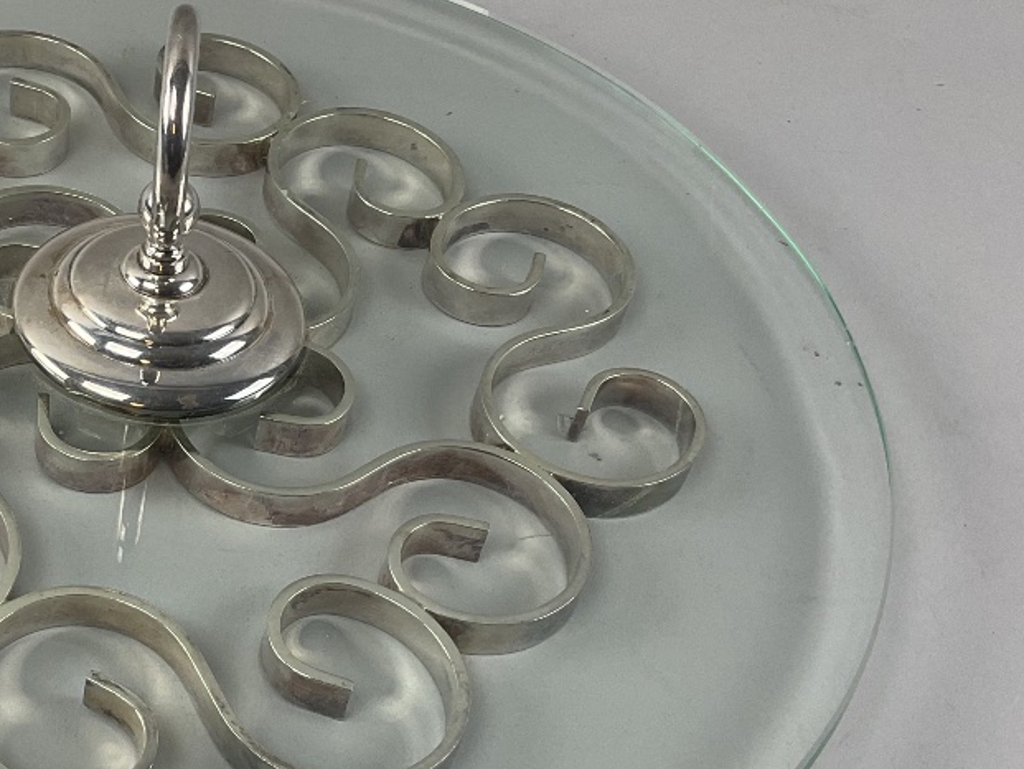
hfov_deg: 32.9
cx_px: 137
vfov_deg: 26.0
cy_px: 517
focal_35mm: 56
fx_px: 1657
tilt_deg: -48.9
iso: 40
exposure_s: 1/100
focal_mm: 3
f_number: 1.8
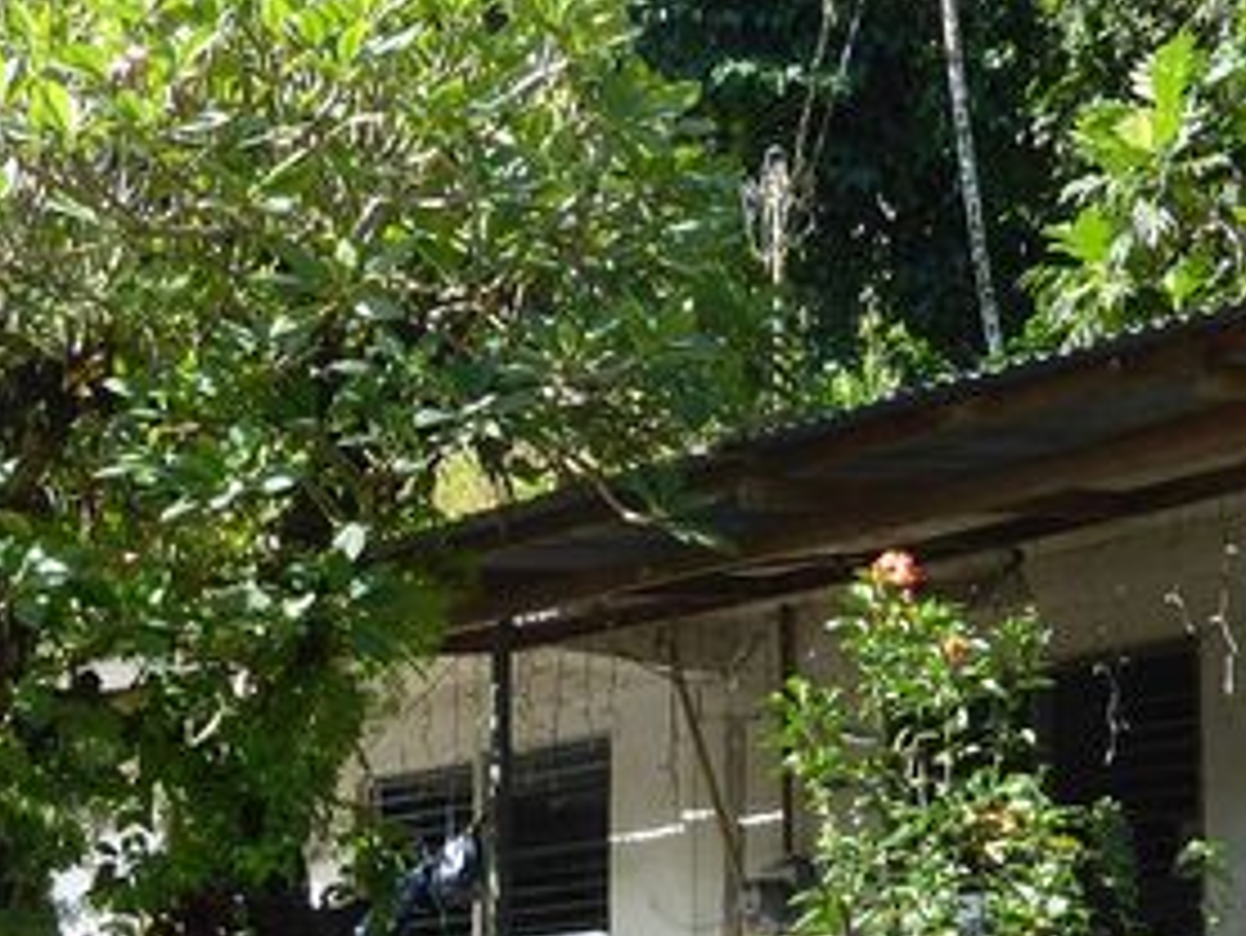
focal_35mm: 78
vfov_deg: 18.5
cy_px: 891
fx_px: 2809
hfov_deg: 24.9
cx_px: 787
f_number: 3.4
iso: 80
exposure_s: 1/200
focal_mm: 4.7
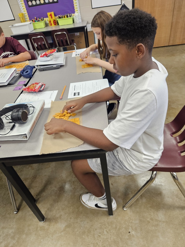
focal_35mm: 23
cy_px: 124
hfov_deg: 58.9
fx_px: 164
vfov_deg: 73.9
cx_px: 92
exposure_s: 1/120
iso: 320
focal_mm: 5.4
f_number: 1.8
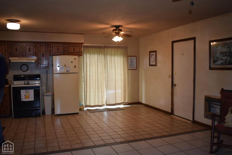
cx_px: 116
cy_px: 78
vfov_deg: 41.7
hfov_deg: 59.5
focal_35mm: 32
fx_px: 203
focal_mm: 21
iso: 800
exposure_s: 1/60
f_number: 3.8
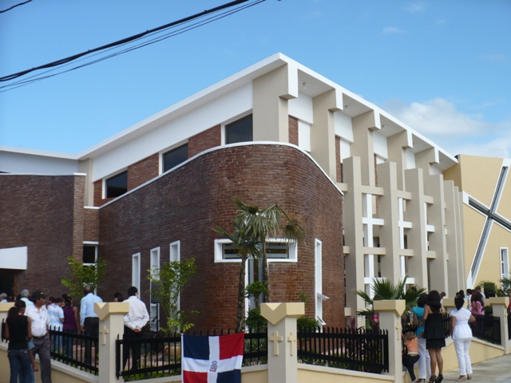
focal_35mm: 48
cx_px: 256
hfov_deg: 39.7
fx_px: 709
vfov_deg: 30.3
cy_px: 192
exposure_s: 1/1000
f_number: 3
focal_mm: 7.9
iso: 100
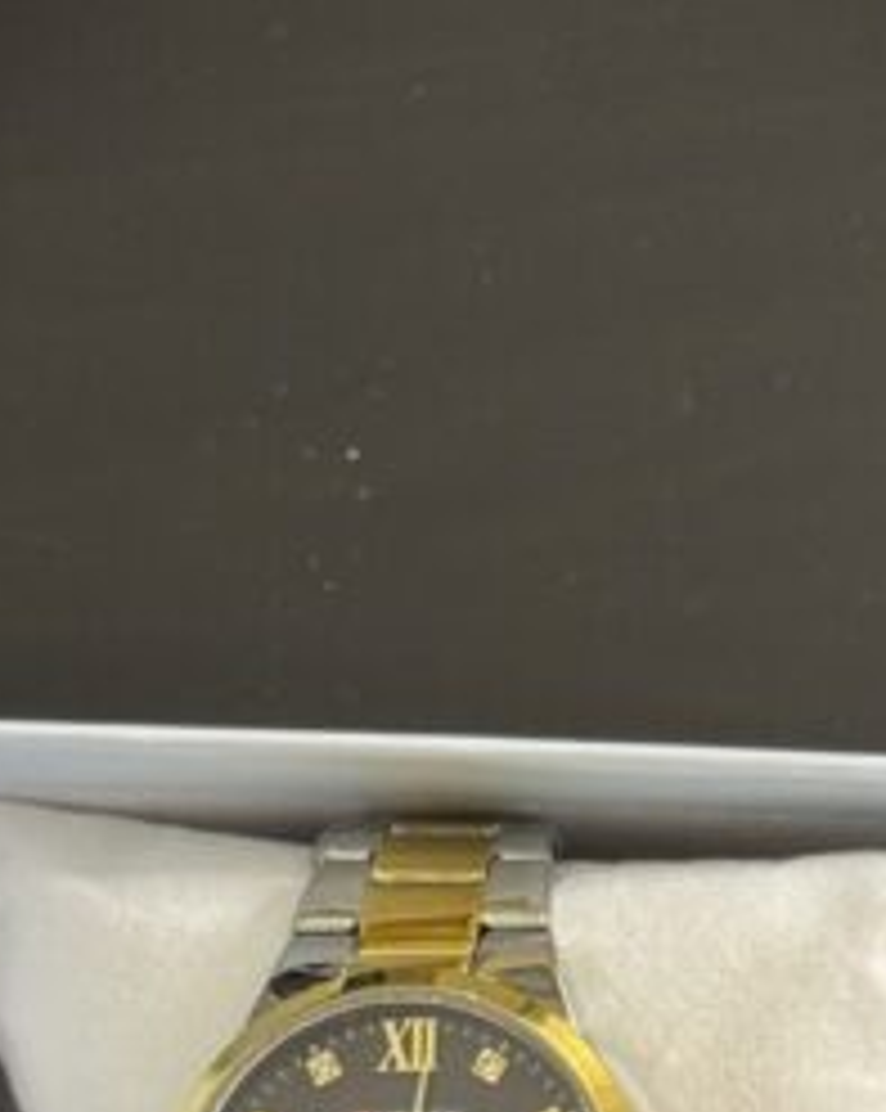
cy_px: 1256
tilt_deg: -80.7
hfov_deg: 10.1
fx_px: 4991
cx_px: 486
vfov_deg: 12.5
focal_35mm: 152
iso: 200
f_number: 1.78
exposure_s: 1/33
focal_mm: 6.76
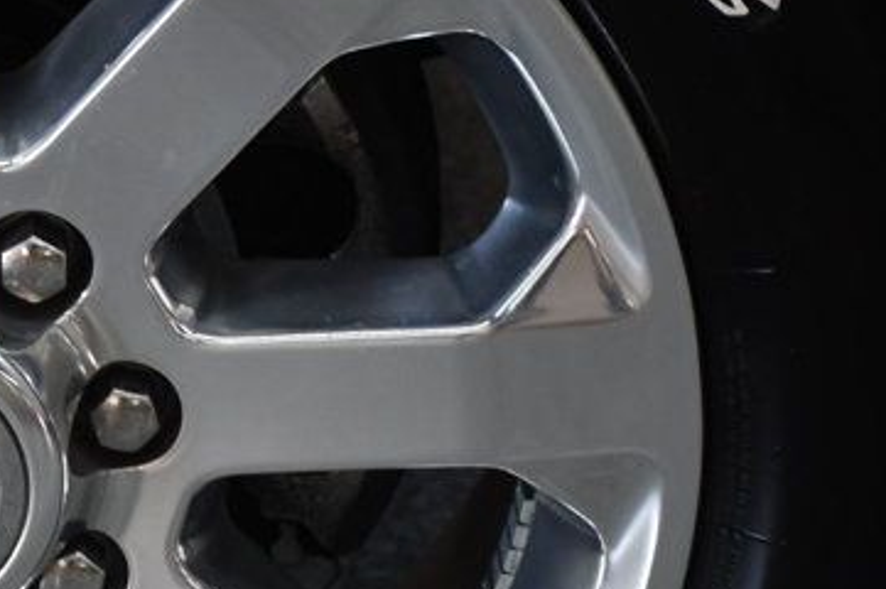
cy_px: 341
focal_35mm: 213
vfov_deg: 6.4
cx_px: -113
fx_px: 5237
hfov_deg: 9.6
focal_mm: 50
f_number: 4.8
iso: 800
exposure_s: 1/125
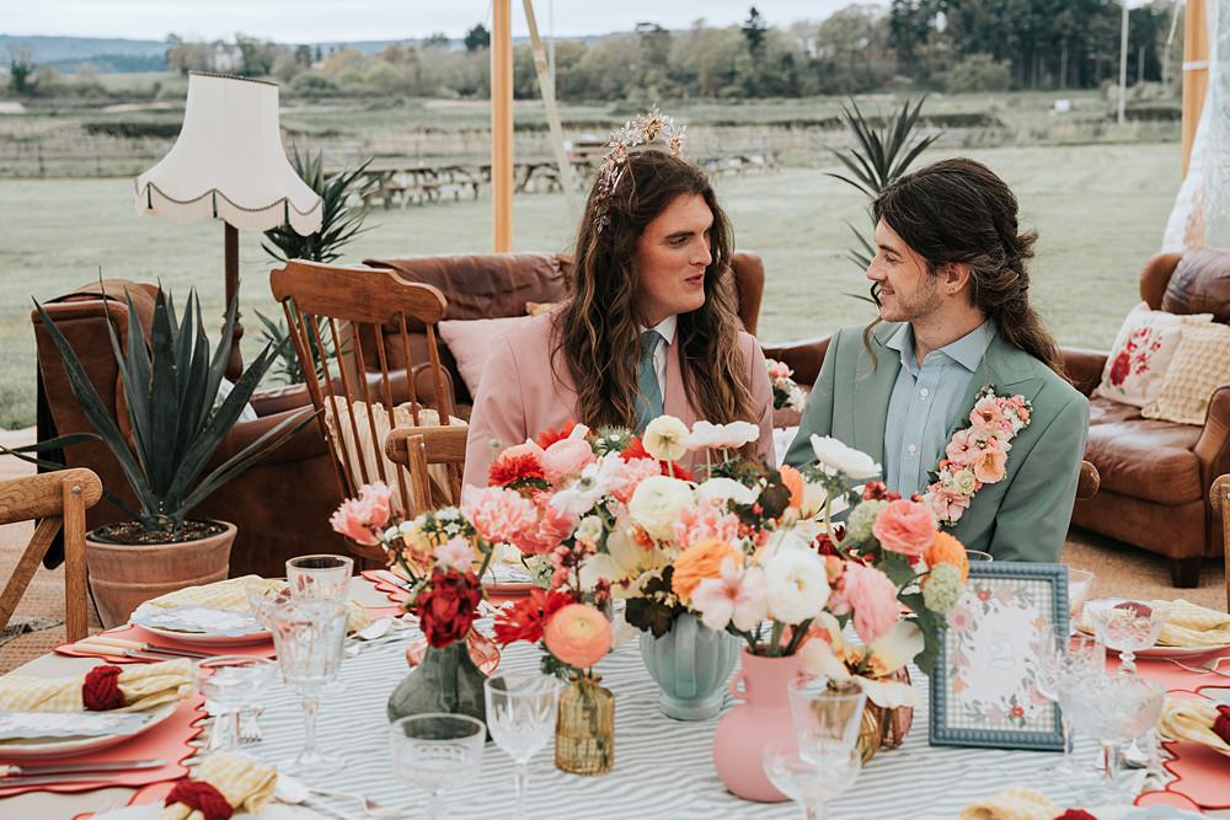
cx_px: 615
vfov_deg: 23.4
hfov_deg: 34.5
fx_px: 1978
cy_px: 410
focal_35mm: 58
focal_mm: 57.9
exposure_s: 1/250
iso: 250
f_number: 5.6
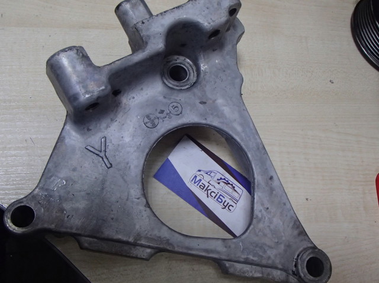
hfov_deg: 50.2
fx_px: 405
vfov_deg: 38.6
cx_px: 190
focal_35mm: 37
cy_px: 142
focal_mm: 6.64
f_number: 4.7
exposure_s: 1/50
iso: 800
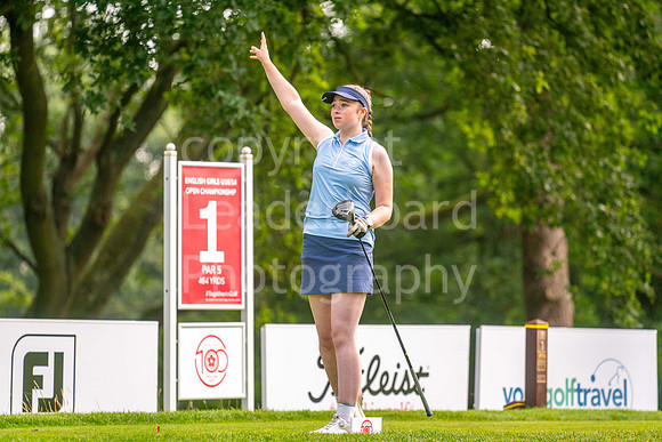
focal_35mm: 300
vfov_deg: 4.6
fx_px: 5518
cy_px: 221
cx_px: 331
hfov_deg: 6.9
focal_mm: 300
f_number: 4.5
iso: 400
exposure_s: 1/800
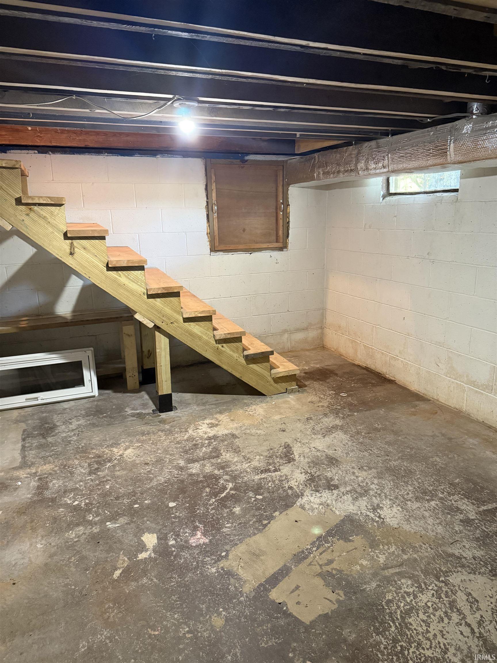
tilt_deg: -13.4
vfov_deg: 71.6
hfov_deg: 56.8
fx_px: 459
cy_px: 332
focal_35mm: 24
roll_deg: +1.1
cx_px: 248
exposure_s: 1/40
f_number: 1.78
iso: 640
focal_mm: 6.76
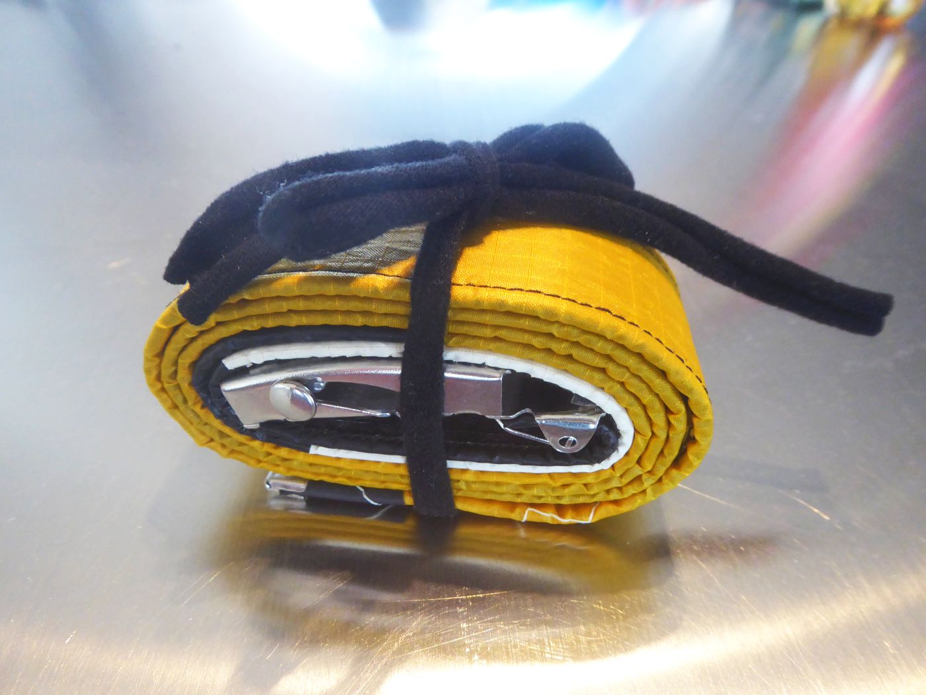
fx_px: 642
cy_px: 348
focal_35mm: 24
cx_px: 463
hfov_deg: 71.6
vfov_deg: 56.8
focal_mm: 4.3
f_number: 3.3
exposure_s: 1/50
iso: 400
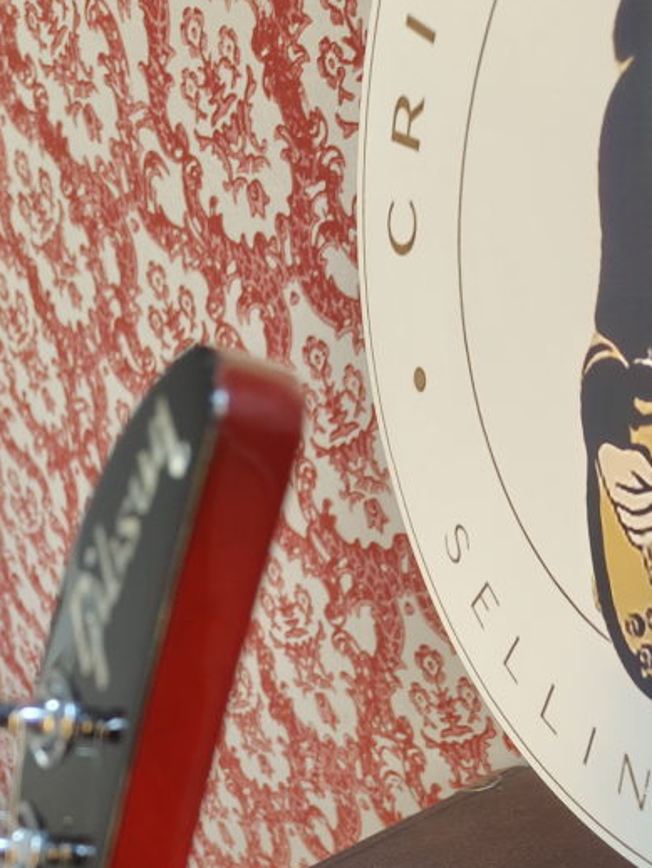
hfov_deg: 28.1
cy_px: 881
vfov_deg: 34.5
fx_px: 1255
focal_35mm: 50
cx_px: 72
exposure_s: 1/60
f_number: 1.8
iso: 500
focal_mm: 5.59
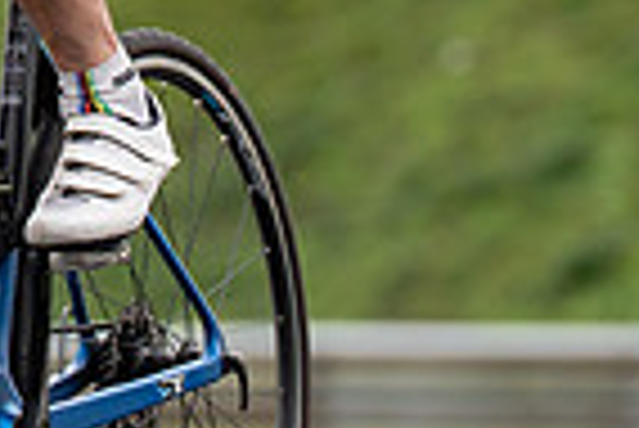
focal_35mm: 1000
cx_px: -221
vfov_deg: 1.4
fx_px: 17768
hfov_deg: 2.1
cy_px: -345
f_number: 4.5
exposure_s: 1/800
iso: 200
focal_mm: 200
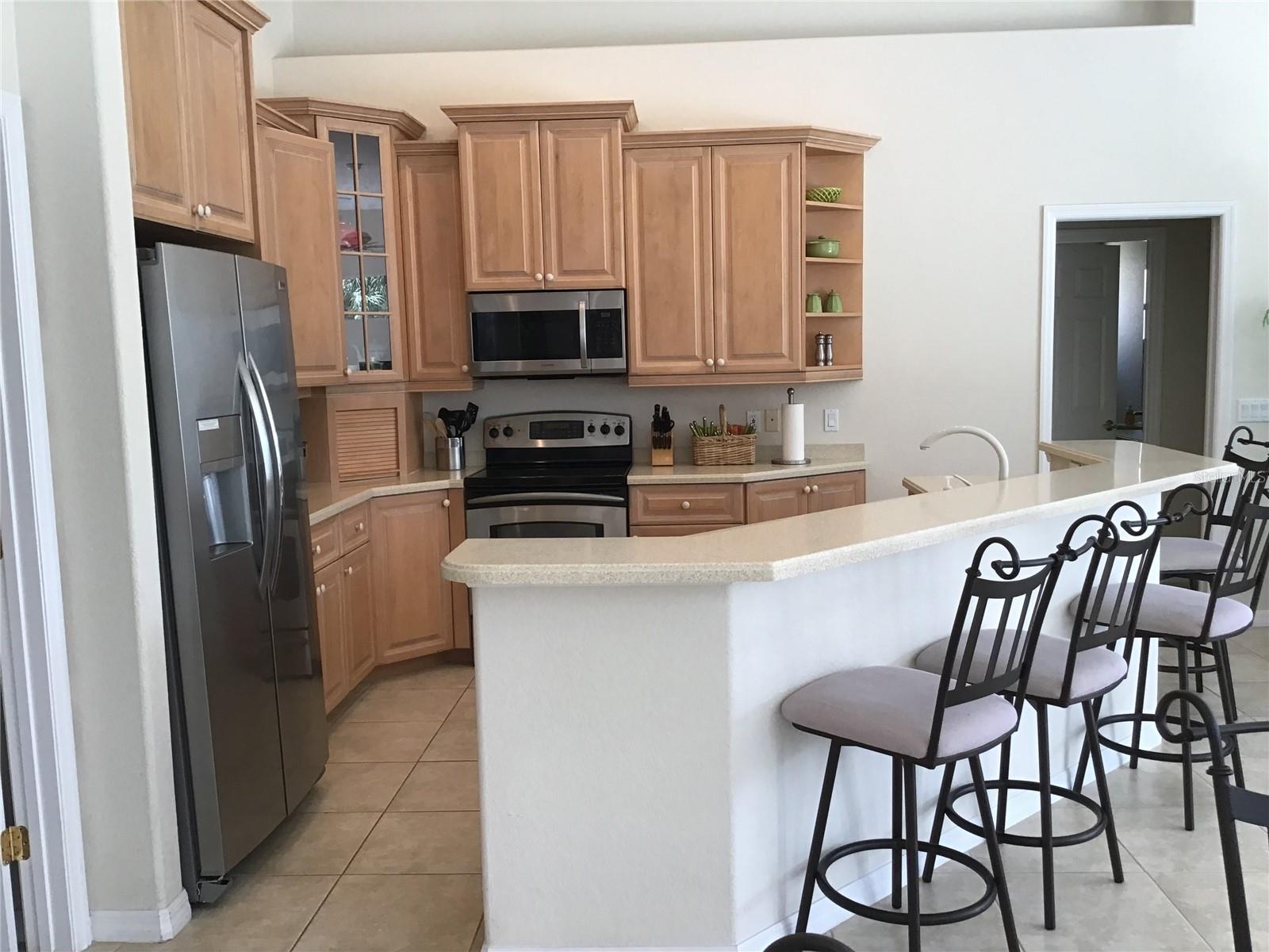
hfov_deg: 58.4
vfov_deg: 45.4
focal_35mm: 31
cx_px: 634
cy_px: 476
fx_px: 1136
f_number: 2.4
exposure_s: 1/40
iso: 25
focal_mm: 3.3
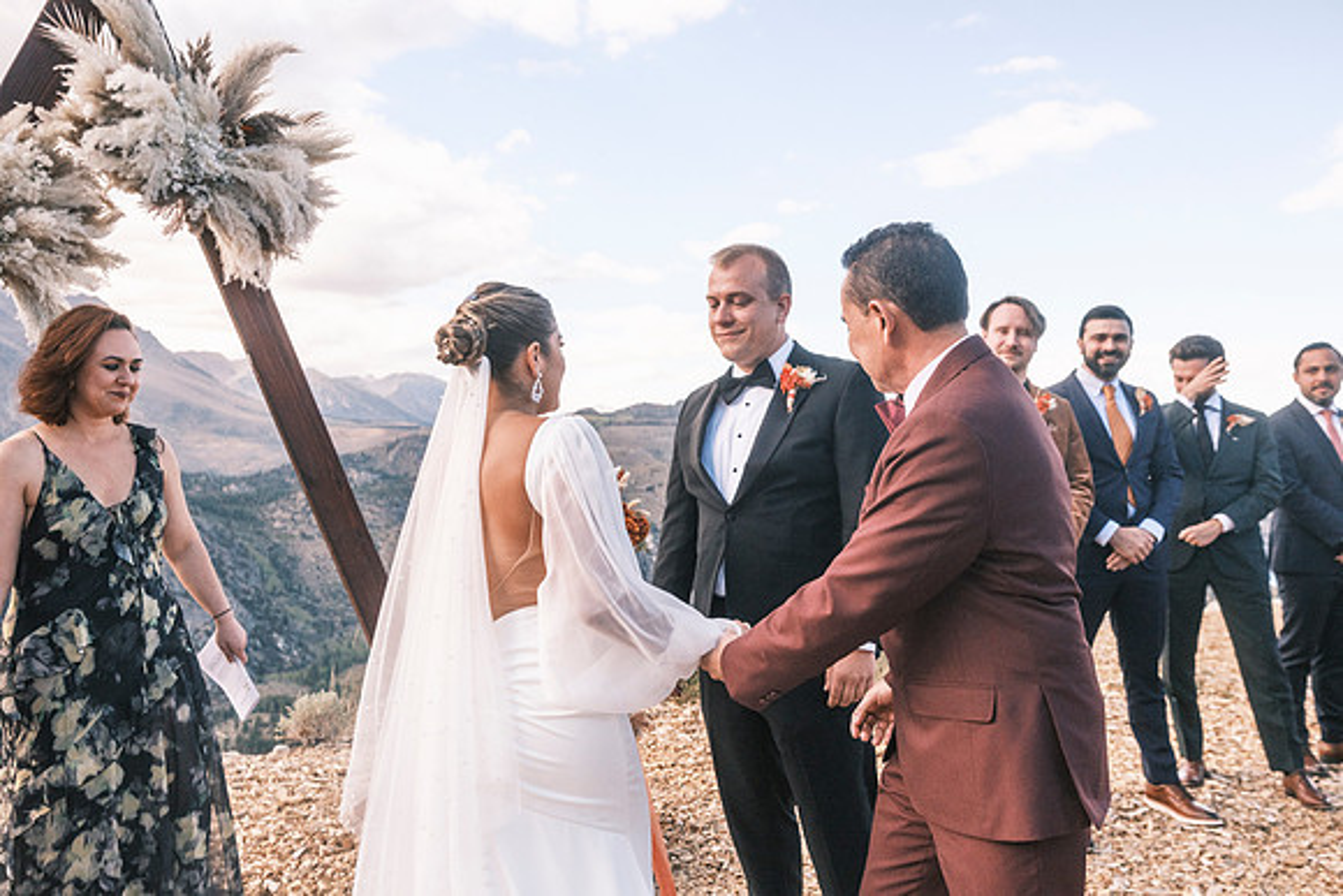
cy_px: 448
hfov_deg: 67.4
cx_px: 672
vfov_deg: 48.0
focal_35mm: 27
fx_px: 1007
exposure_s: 1/3800
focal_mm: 18
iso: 400
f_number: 2.8
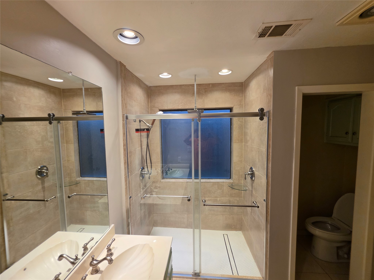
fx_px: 140
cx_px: 187
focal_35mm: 13
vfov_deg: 89.9
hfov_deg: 106.2
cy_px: 140
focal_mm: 2.2
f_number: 1.9
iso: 125
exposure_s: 1/120
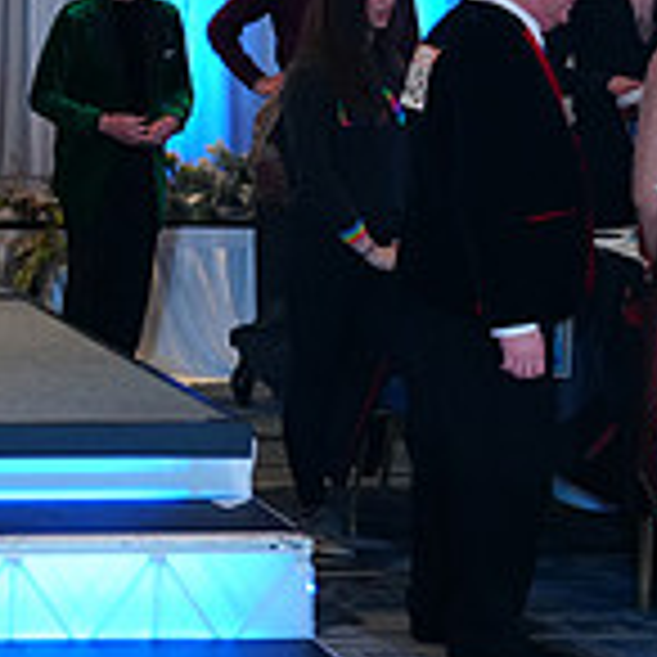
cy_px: 70
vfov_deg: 17.0
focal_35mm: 101
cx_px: -464
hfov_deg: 15.3
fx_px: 2169
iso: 2000
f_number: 4
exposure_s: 1/250
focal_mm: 30
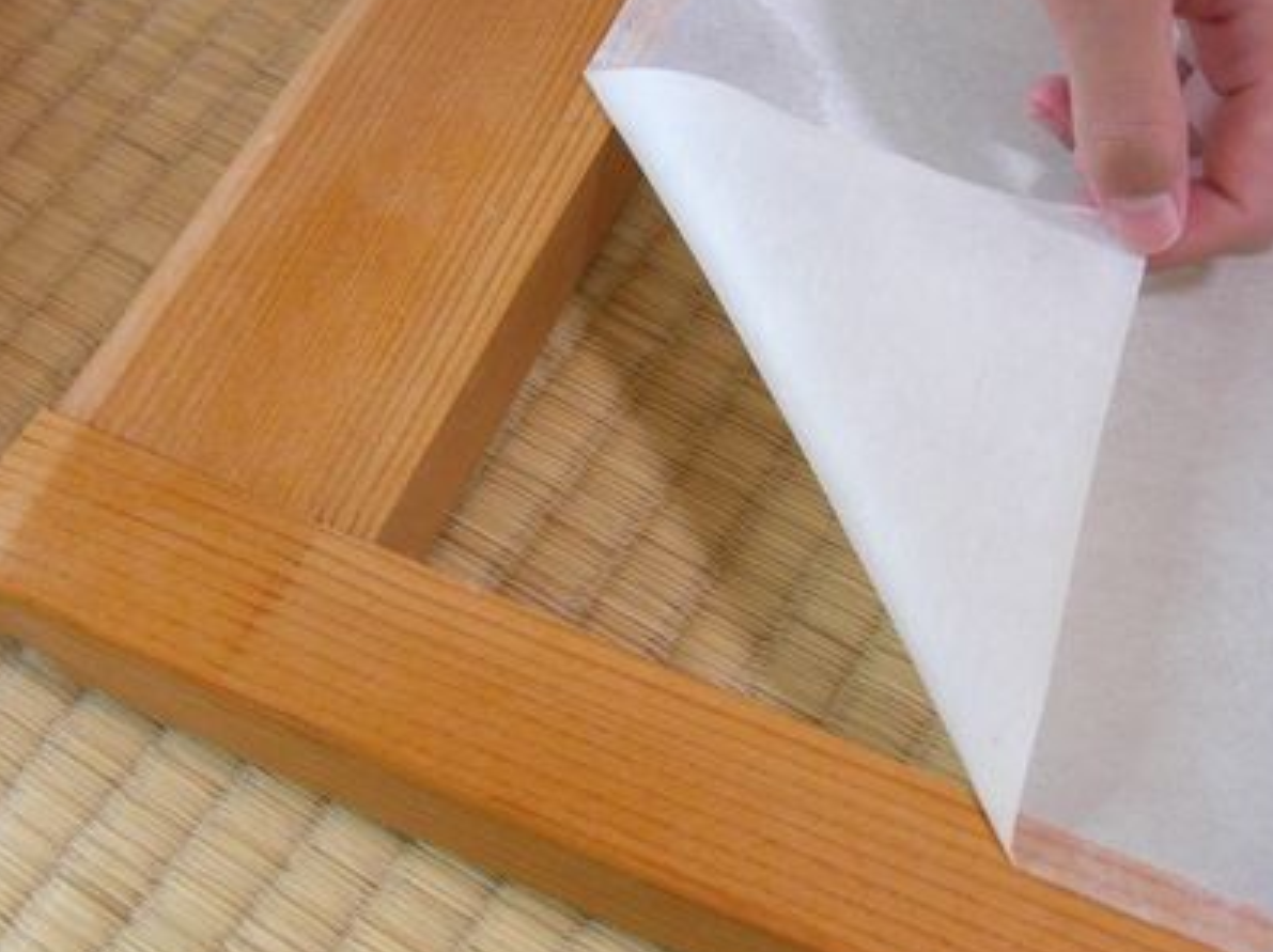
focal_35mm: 46
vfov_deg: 31.5
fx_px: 1690
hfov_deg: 41.2
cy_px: 494
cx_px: 587
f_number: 2.8
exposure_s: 1/50
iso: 800
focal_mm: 7.9
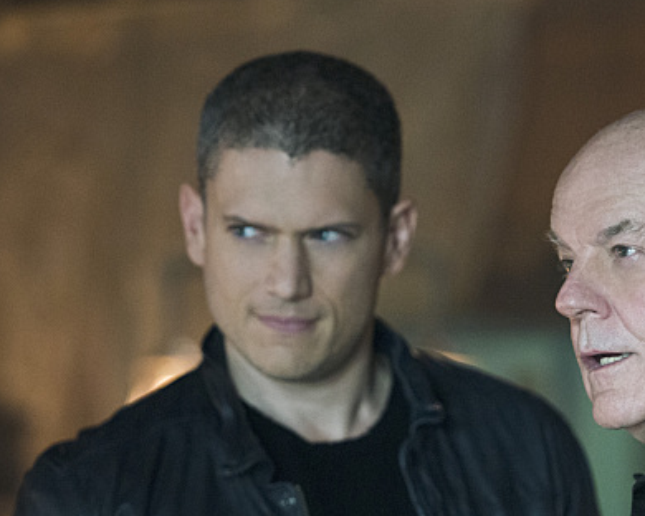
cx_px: 483
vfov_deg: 5.5
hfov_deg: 6.9
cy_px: 404
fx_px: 5326
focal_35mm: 279
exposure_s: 1/100
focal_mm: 145
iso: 2500
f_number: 2.8
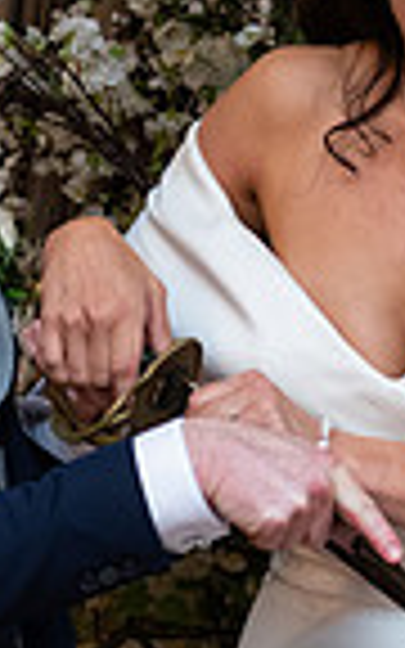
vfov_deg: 10.2
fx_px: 3638
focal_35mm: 206
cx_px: 626
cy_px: 308
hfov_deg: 6.3
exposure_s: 1/160
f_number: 3.5
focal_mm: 50
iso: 800
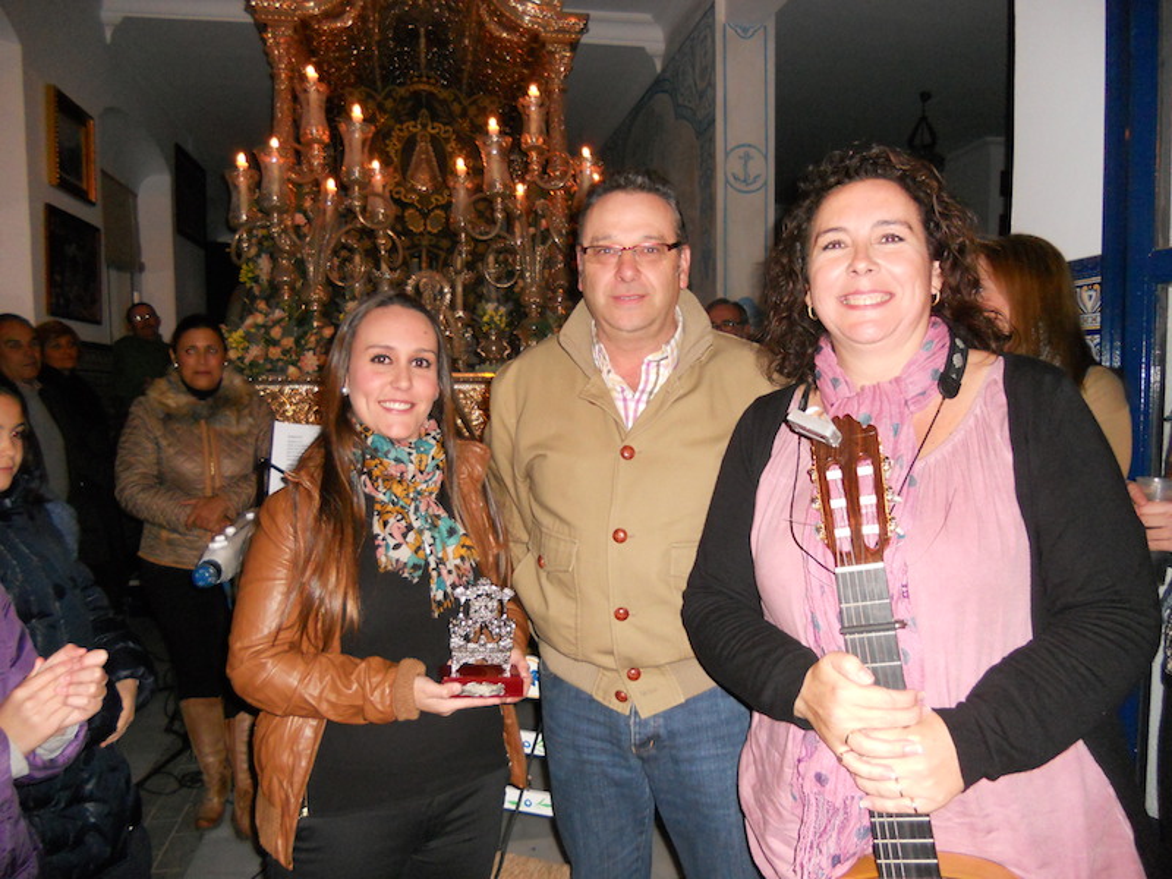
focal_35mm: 27
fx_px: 914
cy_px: 440
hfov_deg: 65.3
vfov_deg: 51.4
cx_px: 586
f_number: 3.2
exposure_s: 1/25
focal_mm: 4.9
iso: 320
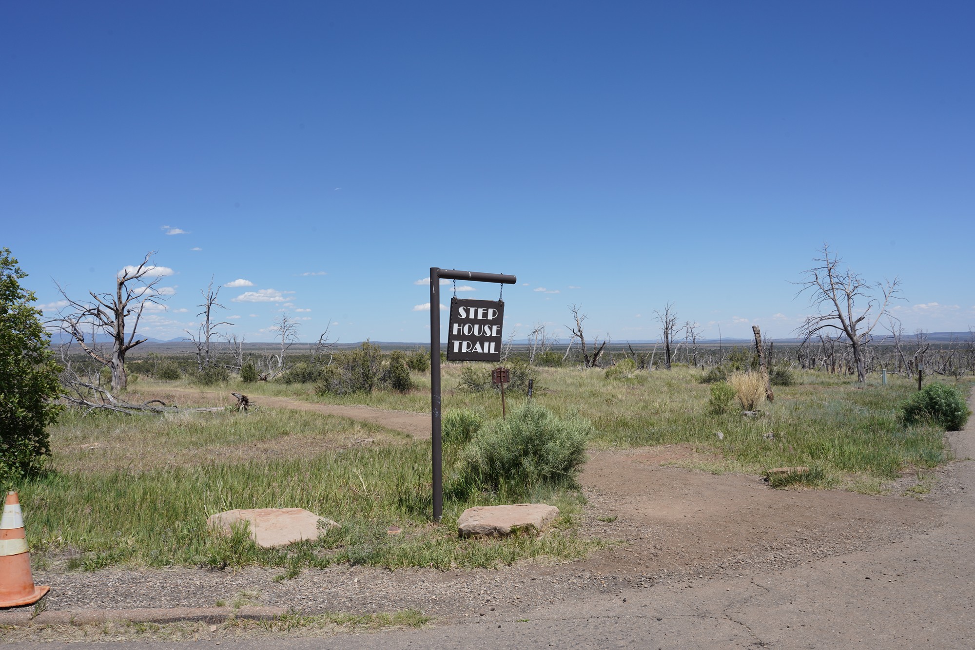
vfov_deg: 45.0
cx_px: 488
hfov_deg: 63.7
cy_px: 325
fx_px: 785
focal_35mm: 29
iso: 100
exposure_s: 1/100
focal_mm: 29
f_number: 16
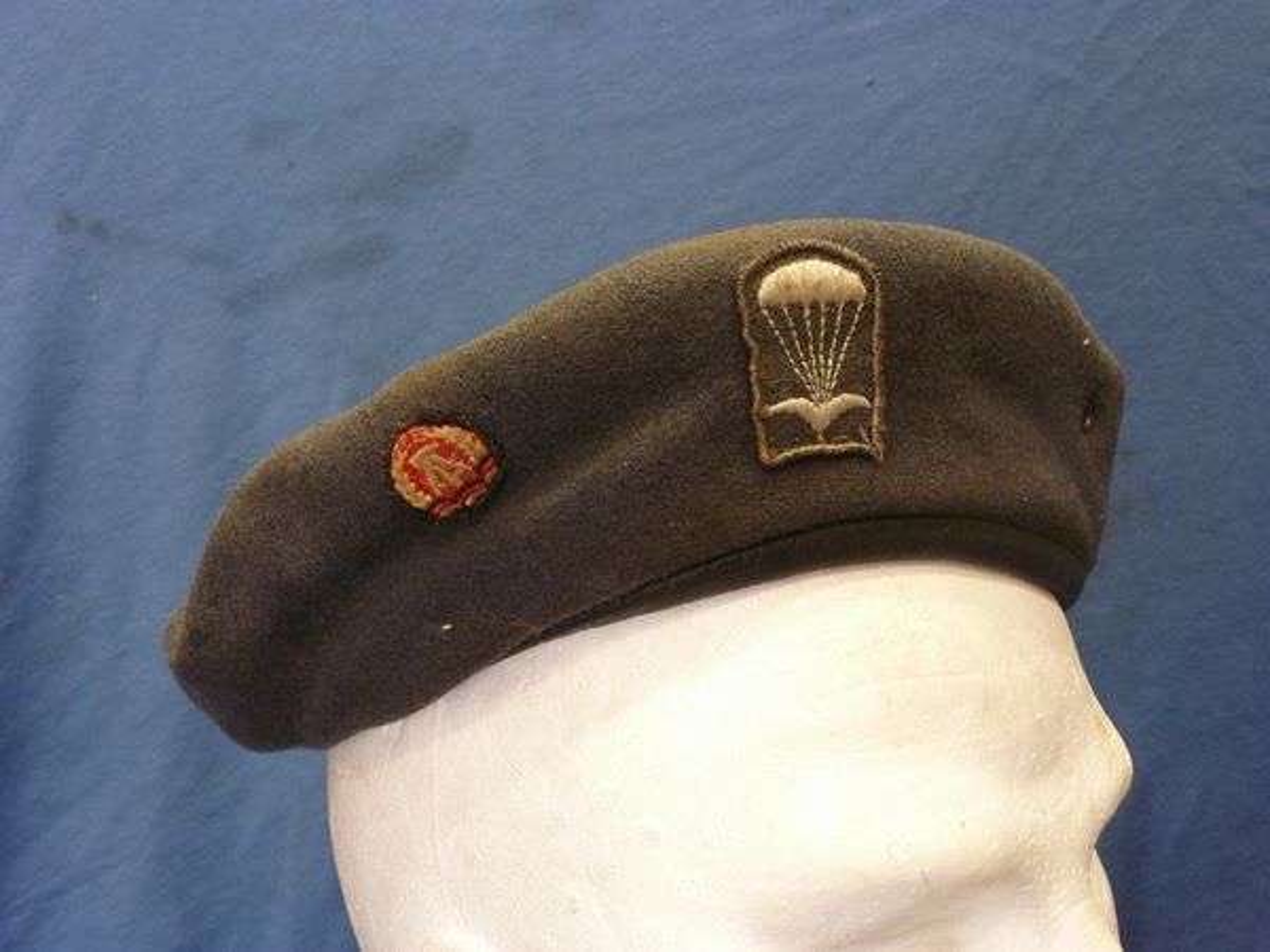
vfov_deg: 39.7
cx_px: 635
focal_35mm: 36
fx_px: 1321
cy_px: 476
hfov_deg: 51.4
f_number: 3.7
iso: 400
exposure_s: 1/10
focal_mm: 6.4
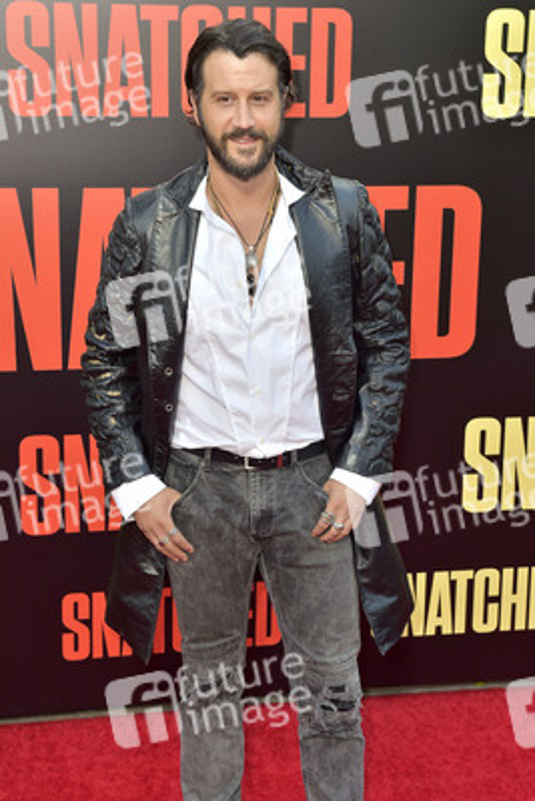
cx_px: 268
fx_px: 1292
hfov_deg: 23.4
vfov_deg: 34.5
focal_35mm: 58
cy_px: 400
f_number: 6.3
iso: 500
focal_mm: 58
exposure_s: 1/320
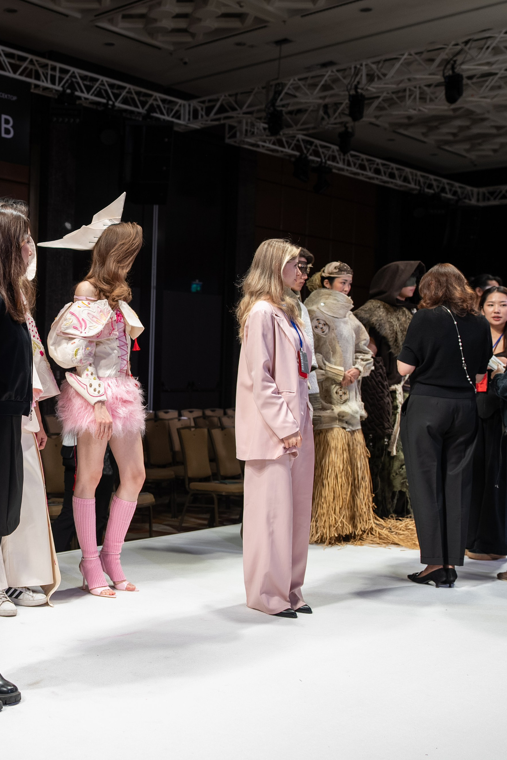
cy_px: 378
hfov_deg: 29.1
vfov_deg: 45.4
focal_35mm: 43
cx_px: -3
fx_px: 908
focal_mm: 28
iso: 200
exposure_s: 1/200
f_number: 2.5
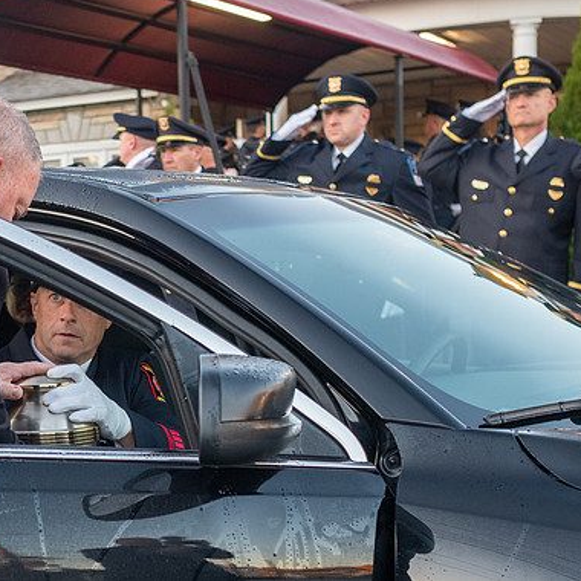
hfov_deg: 25.0
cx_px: 68
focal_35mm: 67
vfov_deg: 25.6
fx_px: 1272
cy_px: 397
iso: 800
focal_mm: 23
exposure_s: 1/500
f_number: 2.8
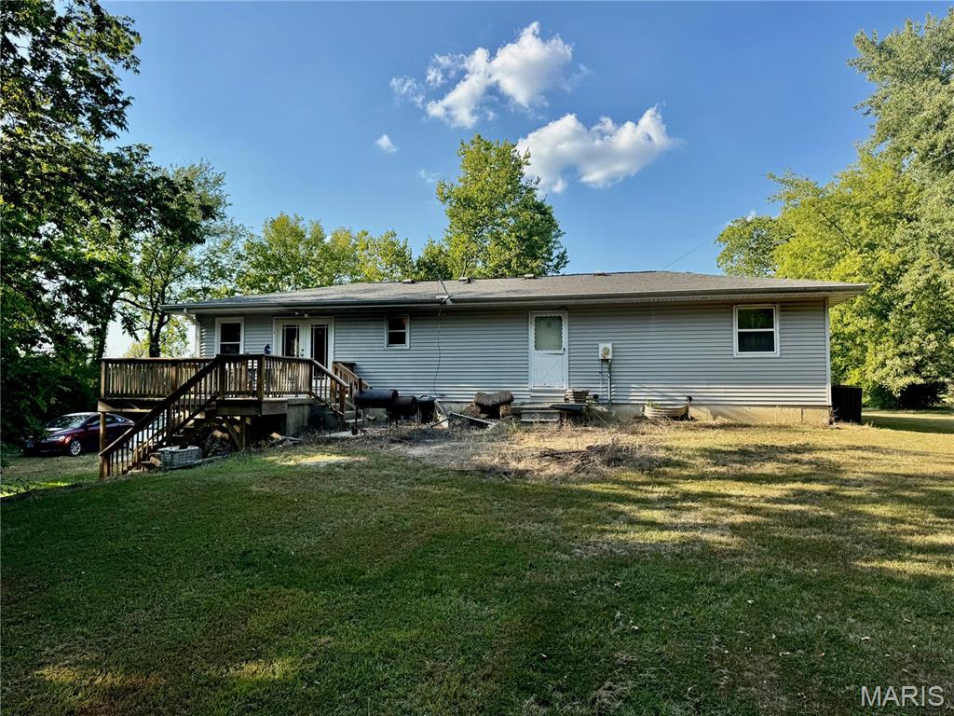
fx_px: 661
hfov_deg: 71.6
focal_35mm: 24
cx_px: 477
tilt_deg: +2.4
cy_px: 358
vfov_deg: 56.8
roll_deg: -0.5
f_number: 1.78
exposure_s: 1/2174
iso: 80
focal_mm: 6.76
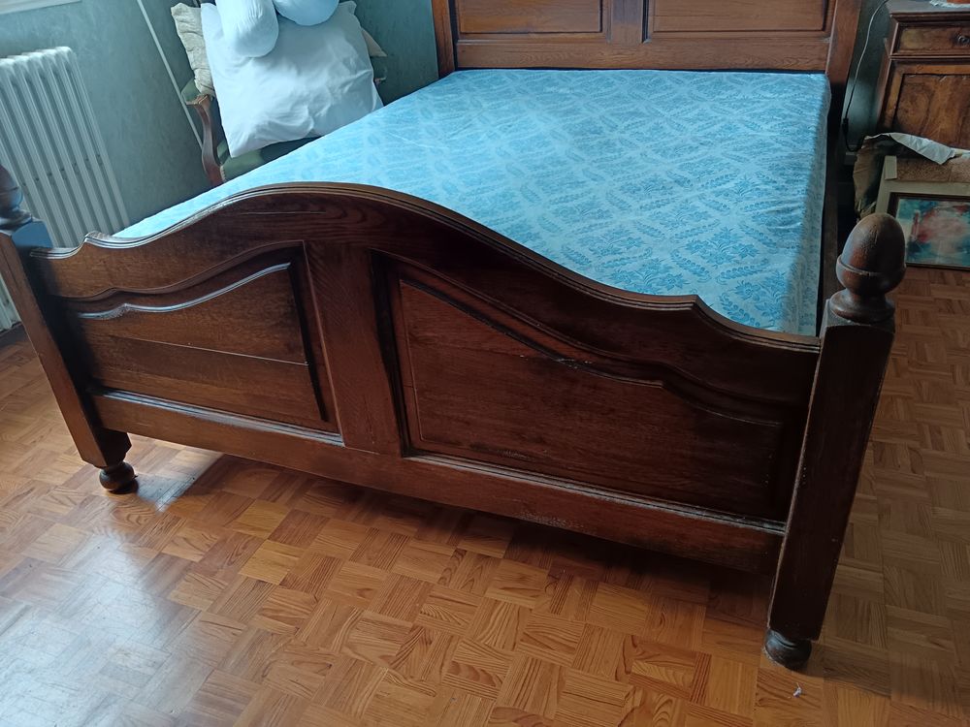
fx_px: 757
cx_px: 485
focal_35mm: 27
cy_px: 364
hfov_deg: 65.3
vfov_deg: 51.4
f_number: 1.9
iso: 569
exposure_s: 1/50
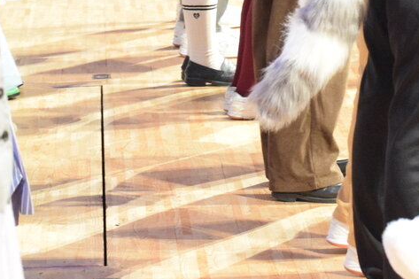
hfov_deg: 9.3
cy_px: 7
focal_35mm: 222
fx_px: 2583
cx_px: 279
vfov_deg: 6.2
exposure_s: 1/25
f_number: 8
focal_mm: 70
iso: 6400
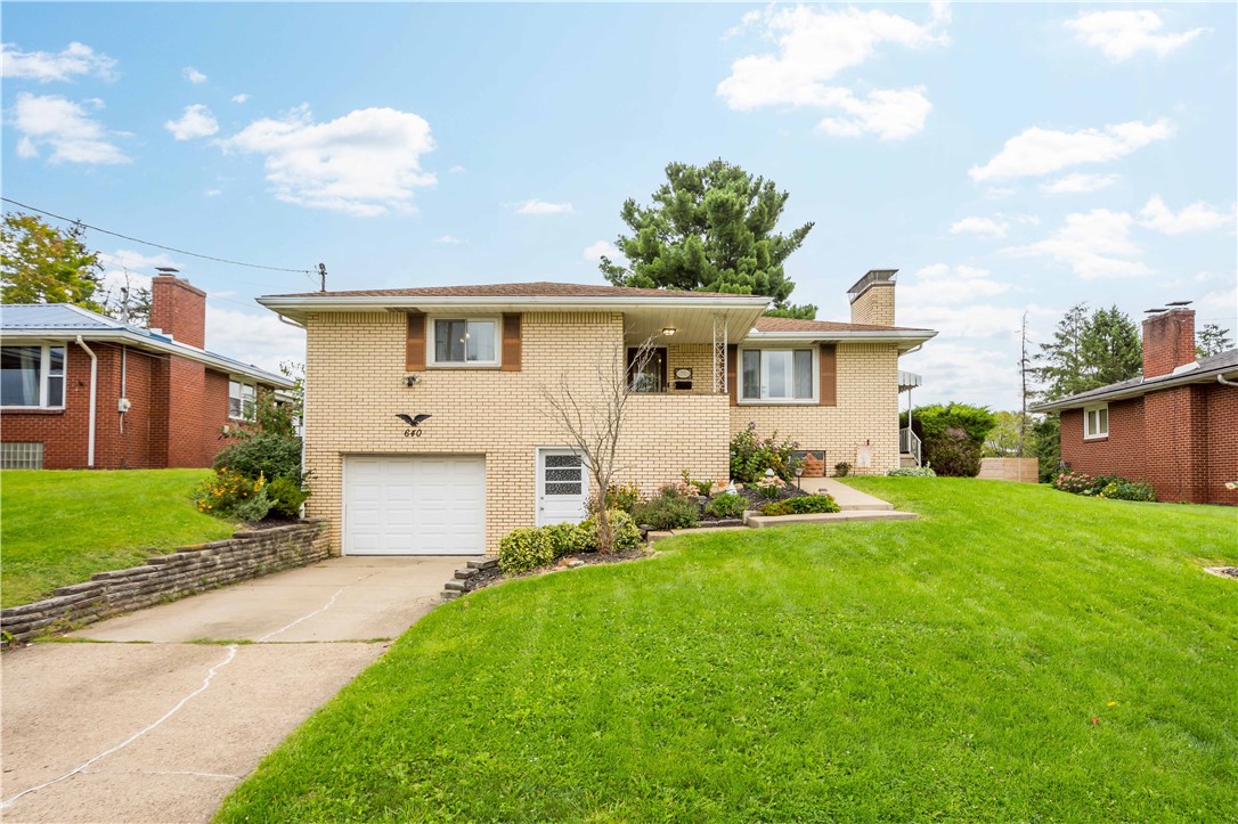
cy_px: 412
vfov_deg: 56.1
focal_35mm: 22
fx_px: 773
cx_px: 619
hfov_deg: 77.3
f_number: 6.3
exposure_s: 1/500
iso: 100
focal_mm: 15
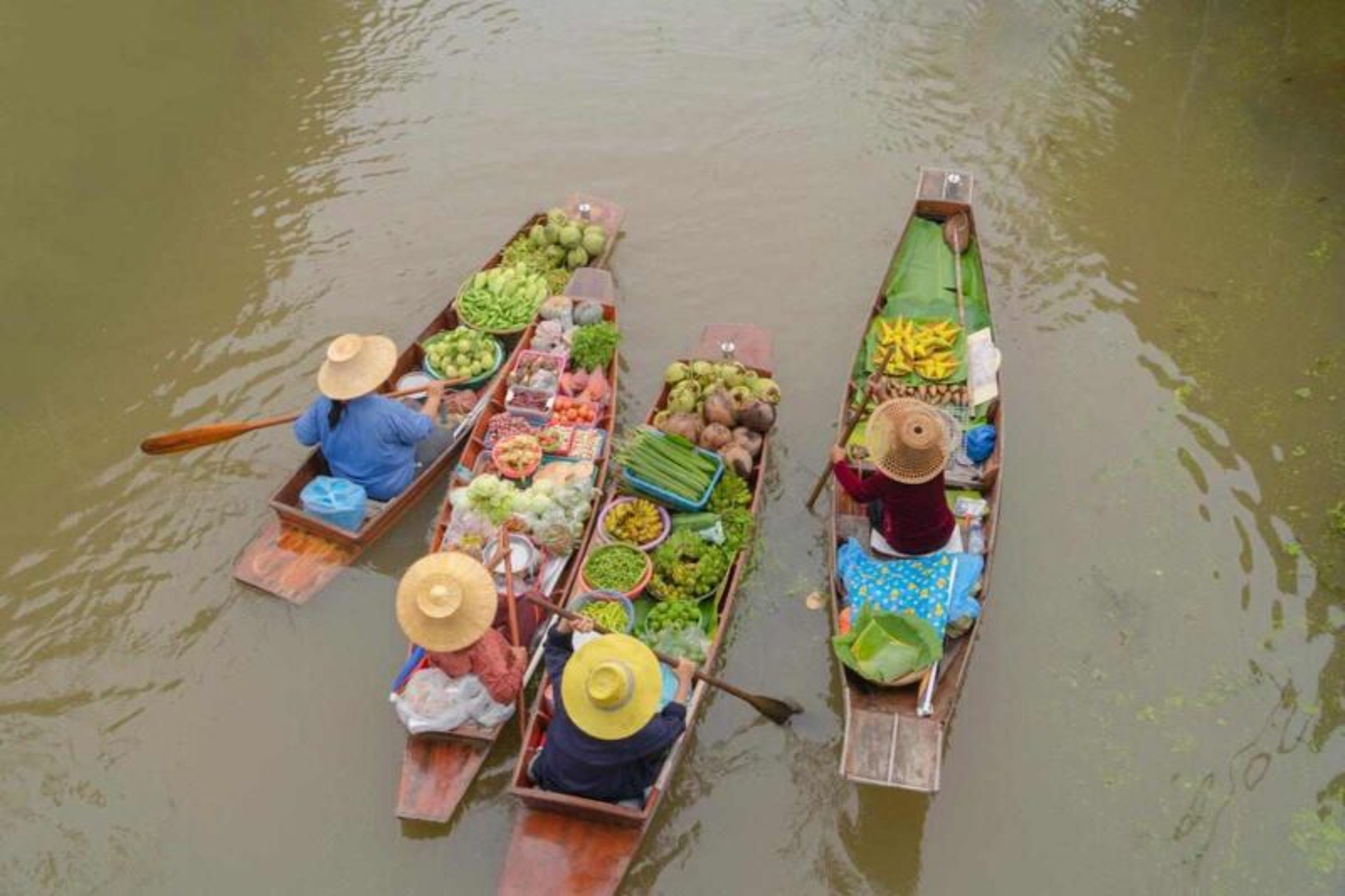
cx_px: 672
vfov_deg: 41.1
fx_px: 1195
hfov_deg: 58.7
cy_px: 448
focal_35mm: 32
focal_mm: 32
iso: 250
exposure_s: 1/100
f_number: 5.6
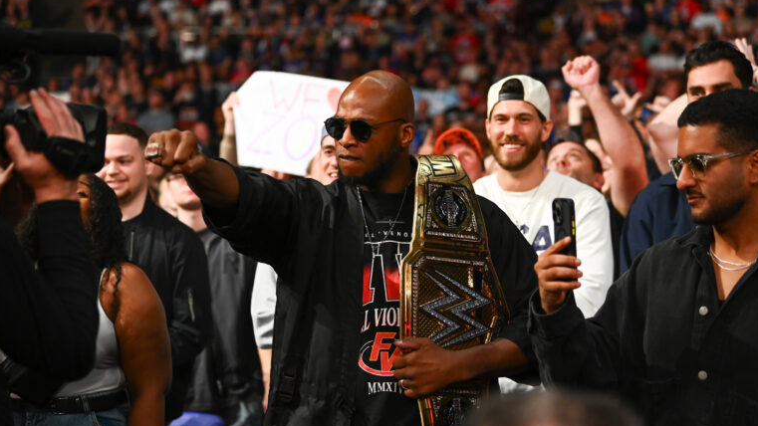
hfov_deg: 28.6
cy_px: 224
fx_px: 1487
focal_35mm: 74
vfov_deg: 16.3
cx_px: 379
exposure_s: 1/640
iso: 3200
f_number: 2.8
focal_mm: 70
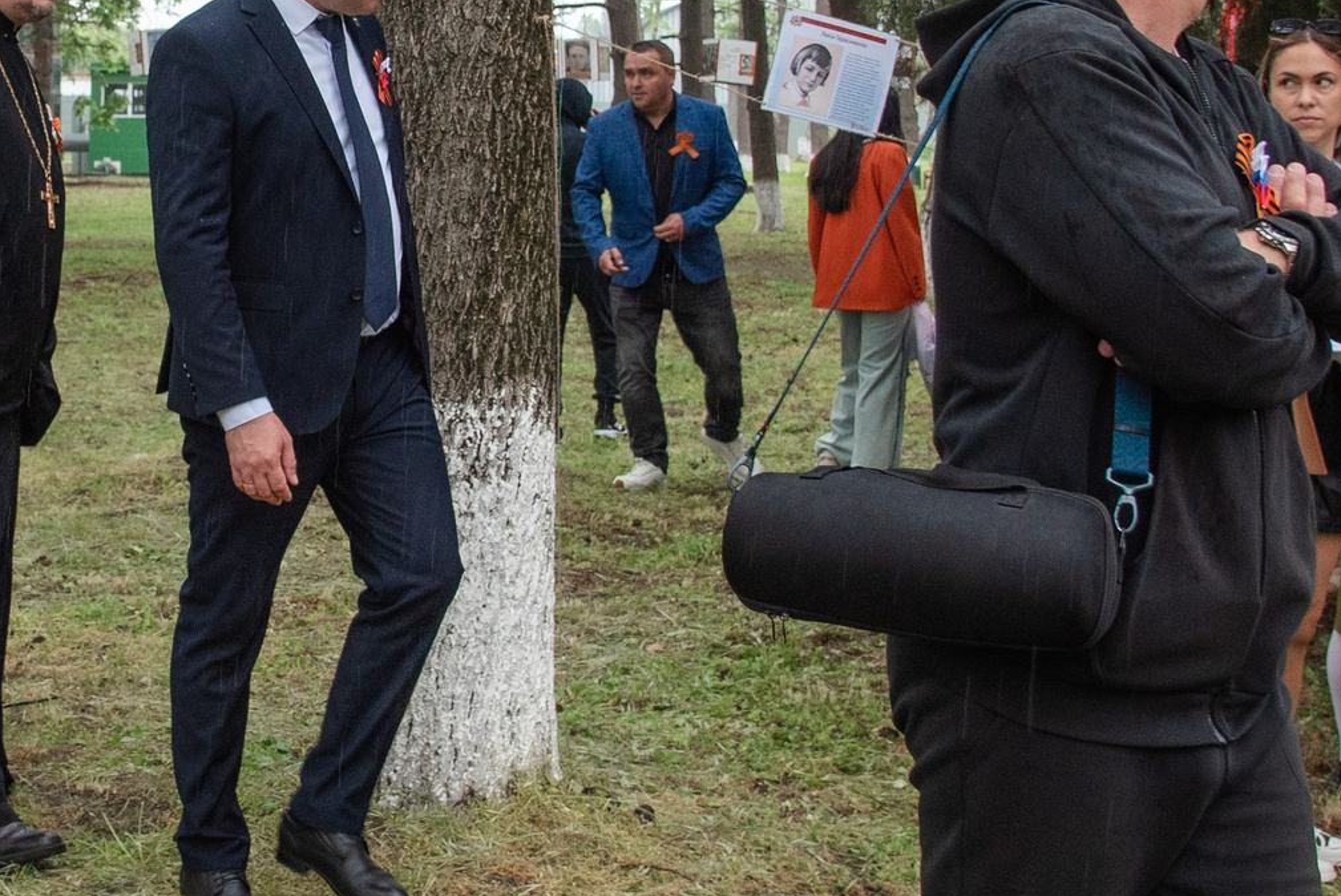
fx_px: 2683
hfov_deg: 27.0
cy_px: 205
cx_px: 117
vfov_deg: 18.8
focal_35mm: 72
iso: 640
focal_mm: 24
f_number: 5.6
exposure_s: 1/160
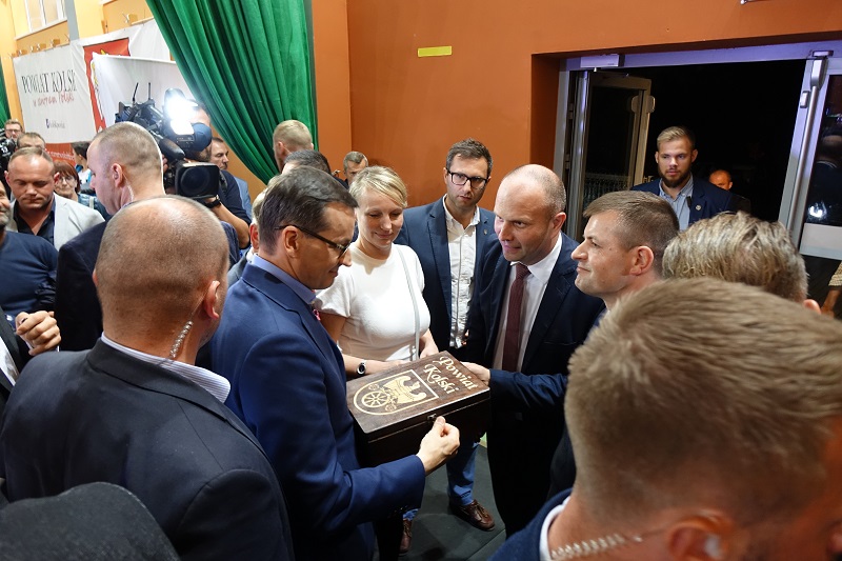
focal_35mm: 24
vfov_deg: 53.1
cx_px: 421
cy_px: 280
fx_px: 561
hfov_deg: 73.8
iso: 640
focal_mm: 8.83
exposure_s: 1/30
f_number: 2.8
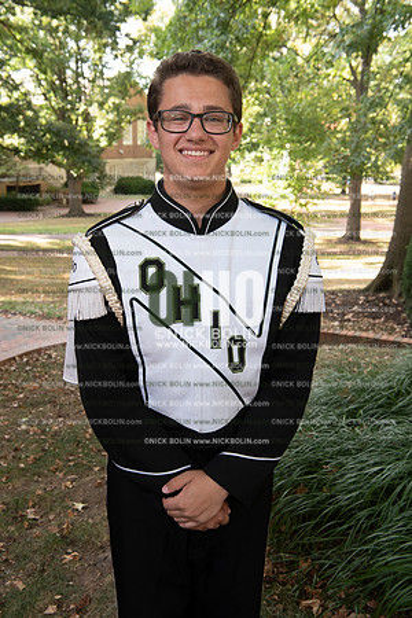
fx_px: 721
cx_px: 206
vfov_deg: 46.4
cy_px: 309
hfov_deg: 31.9
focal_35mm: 42
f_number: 8
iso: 800
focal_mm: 42
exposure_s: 1/100
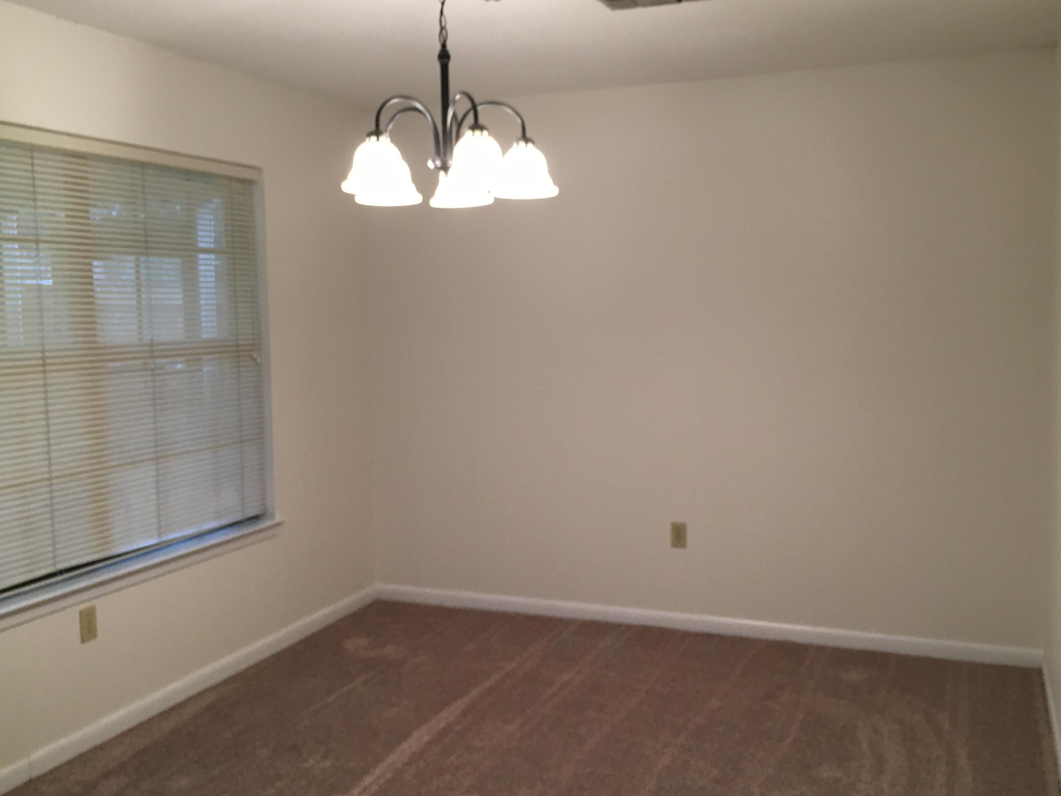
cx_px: 554
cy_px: 390
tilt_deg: -6.5
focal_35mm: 34
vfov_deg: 41.8
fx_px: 1042
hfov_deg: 53.9
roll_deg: +0.7
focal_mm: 4.15
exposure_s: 1/30
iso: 80
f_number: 2.2
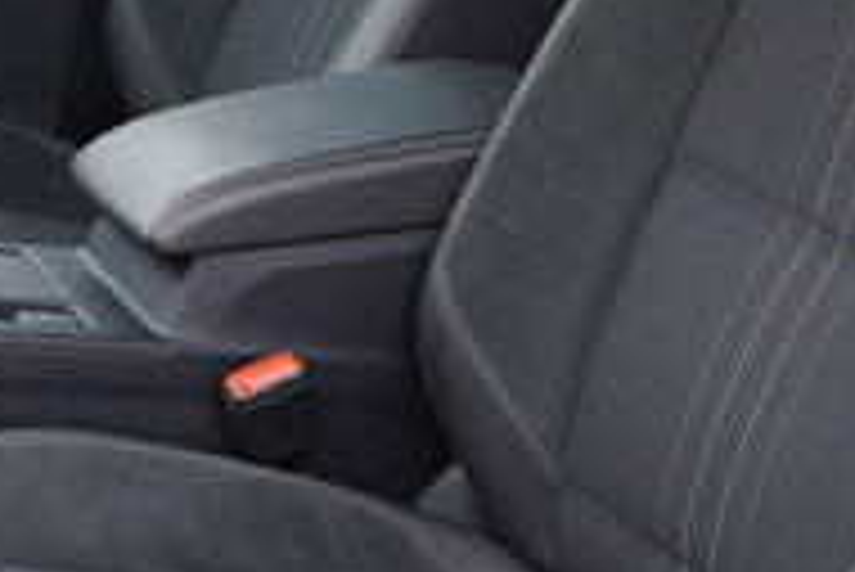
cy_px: 232
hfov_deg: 19.6
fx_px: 2472
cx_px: 342
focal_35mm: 104
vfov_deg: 13.2
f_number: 2.8
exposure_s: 1/40
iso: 200
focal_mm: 24
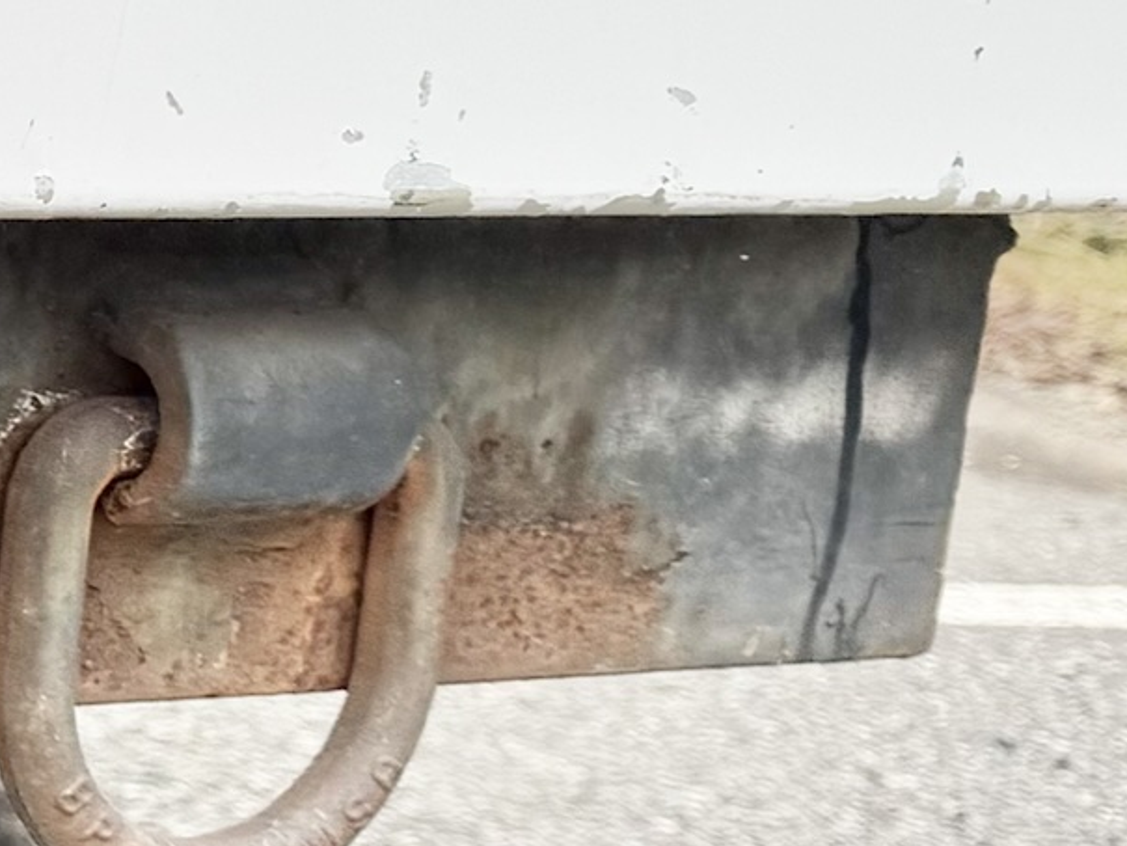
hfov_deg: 13.7
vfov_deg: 12.5
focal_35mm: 119
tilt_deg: -14.1
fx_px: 3875
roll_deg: -1.6
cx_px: -1220
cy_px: 412
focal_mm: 6.76
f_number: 1.78
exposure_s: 1/598
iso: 80
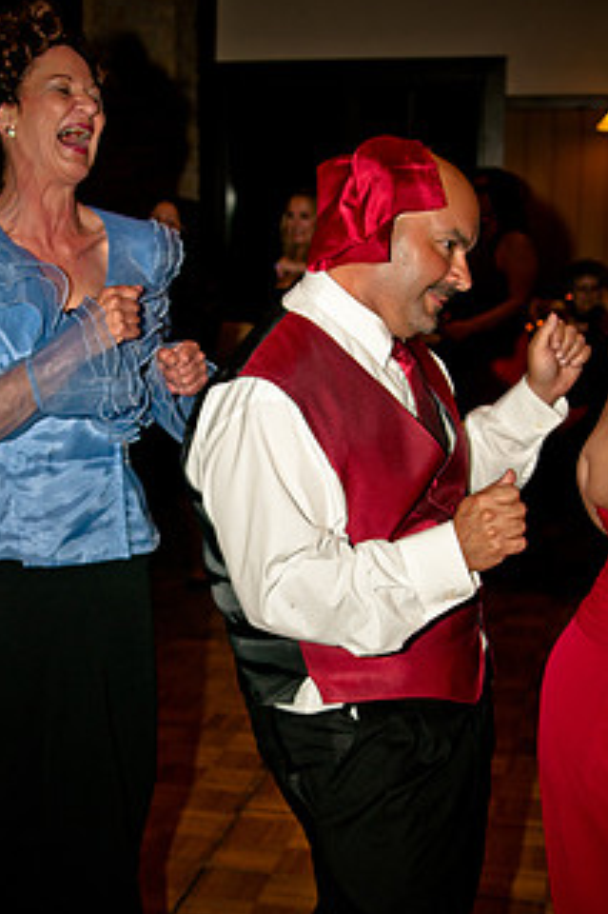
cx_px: 238
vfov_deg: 33.8
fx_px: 1496
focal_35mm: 59
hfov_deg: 22.9
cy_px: 557
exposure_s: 1/200
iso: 400
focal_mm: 28
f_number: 3.2
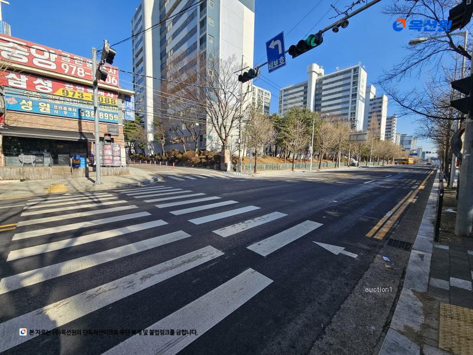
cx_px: 236
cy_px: 178
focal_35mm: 13
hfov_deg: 106.2
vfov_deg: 89.9
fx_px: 178
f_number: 2.2
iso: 50
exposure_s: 1/1332
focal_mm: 2.2
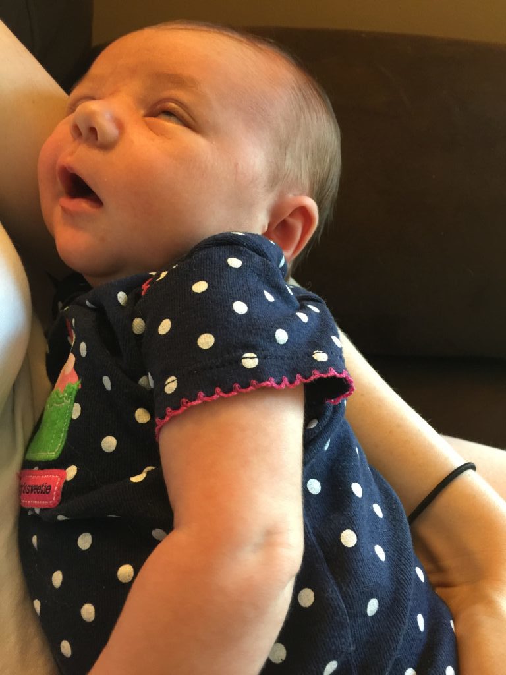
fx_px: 565
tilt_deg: -42.9
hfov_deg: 48.2
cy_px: 338
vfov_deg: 61.7
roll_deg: -8.5
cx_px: 253
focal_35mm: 29
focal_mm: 4.15
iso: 125
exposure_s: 1/15
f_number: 2.2
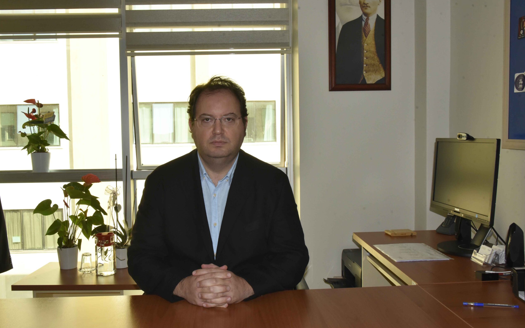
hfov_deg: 54.0
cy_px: 163
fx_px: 515
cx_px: 261
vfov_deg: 35.3
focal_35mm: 36
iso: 2500
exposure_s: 1/200
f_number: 14
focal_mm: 35
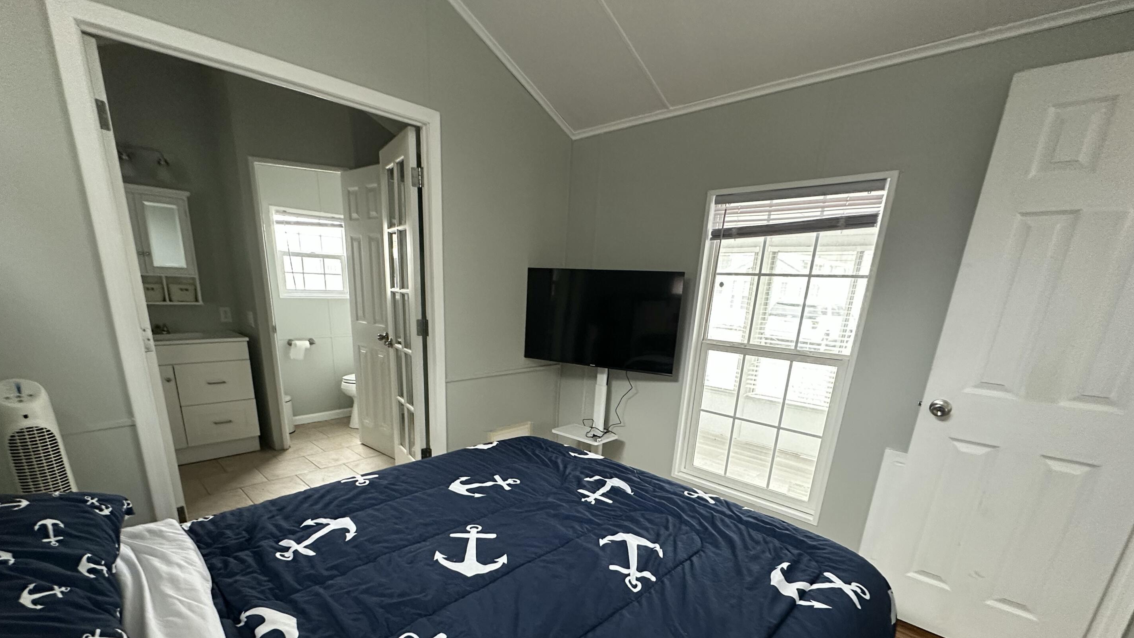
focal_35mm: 16
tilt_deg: -17.1
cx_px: 542
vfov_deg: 65.3
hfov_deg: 99.3
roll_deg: -1.9
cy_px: 426
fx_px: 481
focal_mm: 2.22
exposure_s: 1/60
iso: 500
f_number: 2.2
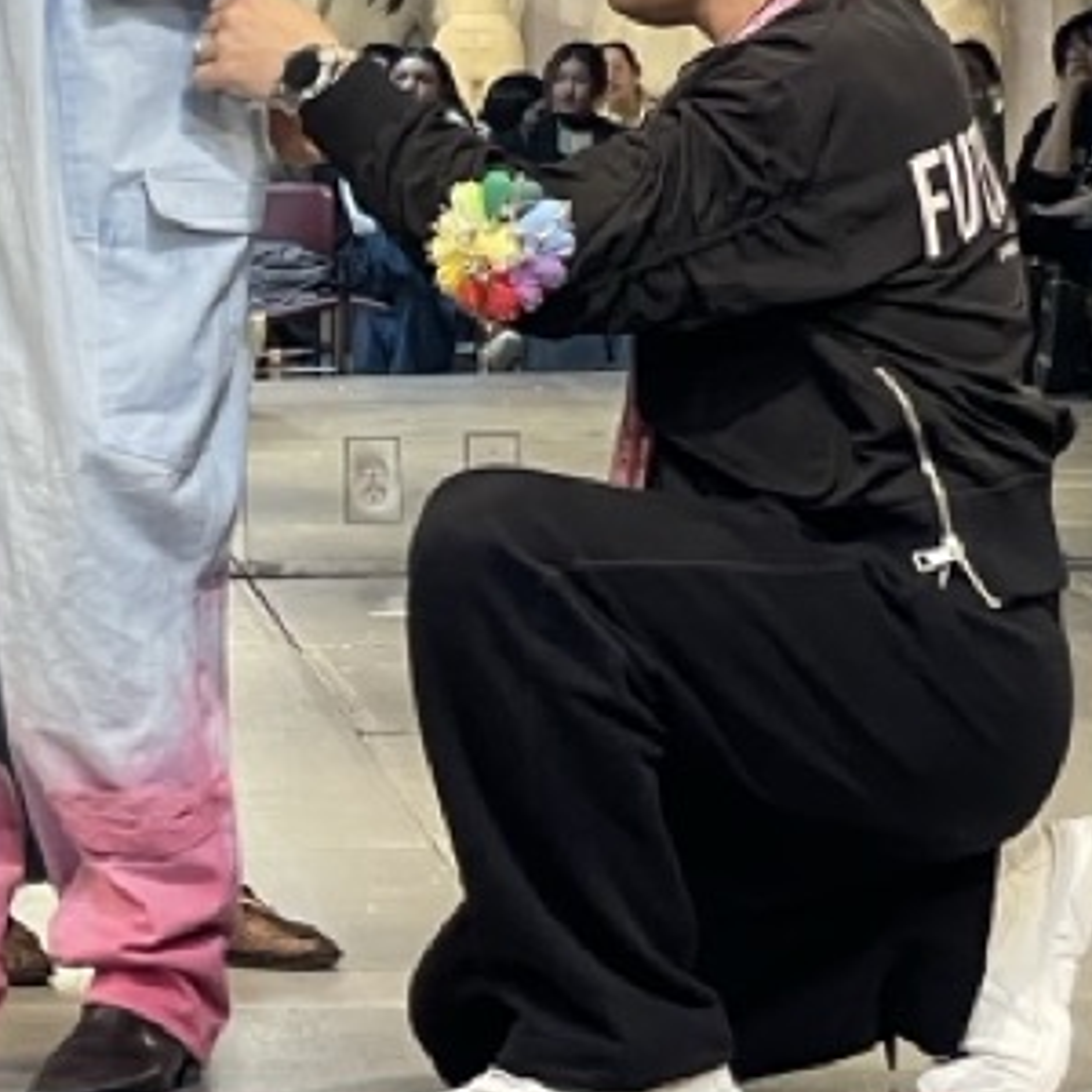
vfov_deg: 8.6
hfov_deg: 8.8
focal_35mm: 196
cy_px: -914
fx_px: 6995
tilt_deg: +6.6
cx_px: -127
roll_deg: -0.1
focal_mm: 6
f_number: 2
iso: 160
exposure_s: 1/120
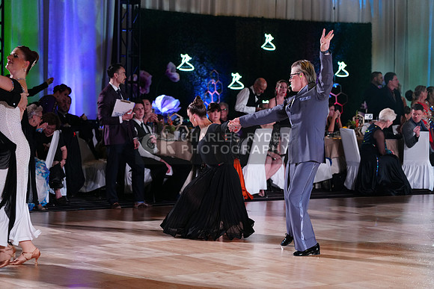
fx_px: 1266
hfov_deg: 19.5
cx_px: 217
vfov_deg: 13.0
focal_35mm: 105
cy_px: 144
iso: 2500
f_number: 4
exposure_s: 1/320
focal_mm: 105
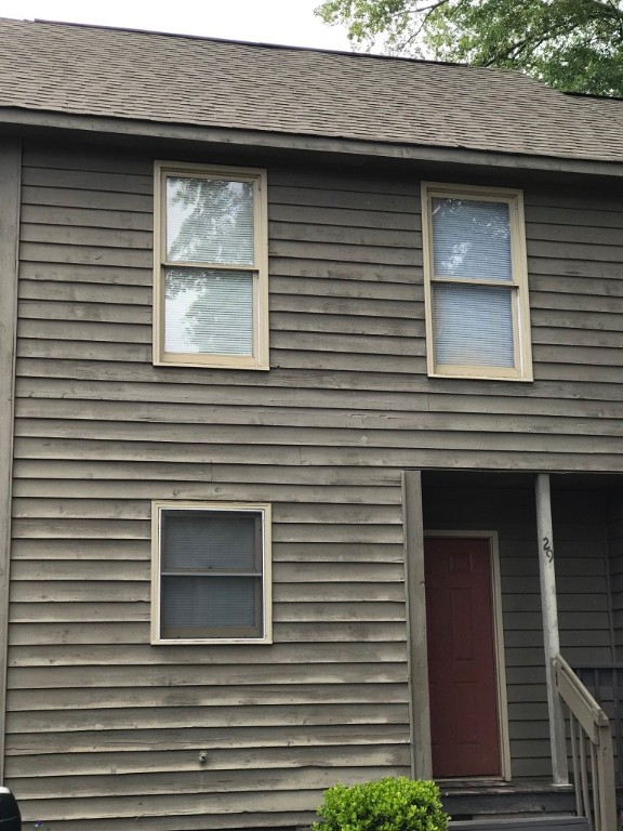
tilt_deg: +13.2
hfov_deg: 25.7
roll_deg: +1.2
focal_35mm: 57
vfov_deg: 33.8
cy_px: 416
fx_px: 1368
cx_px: 312
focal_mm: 6.6
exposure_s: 1/205
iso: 20
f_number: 2.8
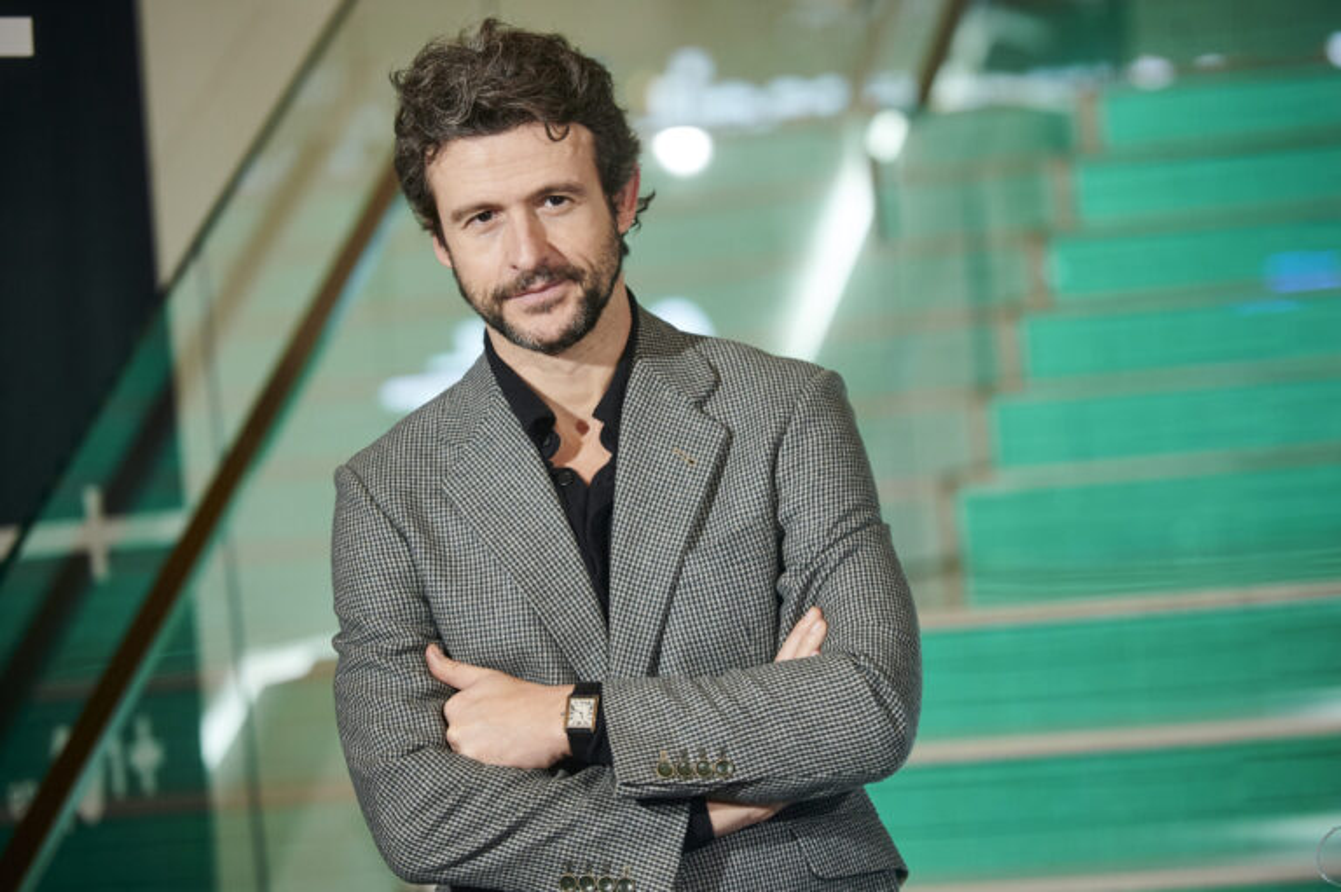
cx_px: 670
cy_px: 446
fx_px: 6514
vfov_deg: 7.8
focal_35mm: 175
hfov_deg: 11.8
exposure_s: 1/250
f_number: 2.8
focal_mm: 175
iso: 1600
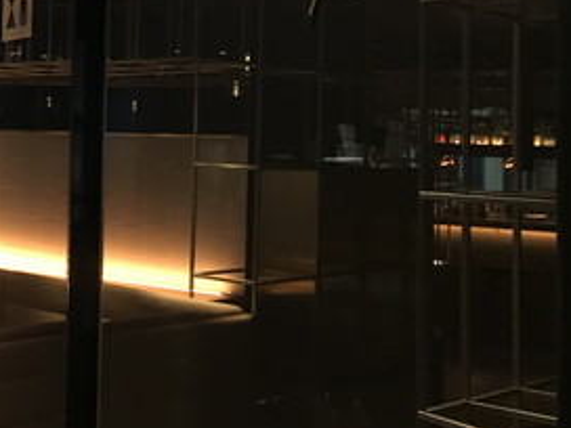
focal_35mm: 66
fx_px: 1089
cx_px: -38
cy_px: 90
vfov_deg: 22.0
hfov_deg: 27.2
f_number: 1.8
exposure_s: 1/13
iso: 100
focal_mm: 3.99
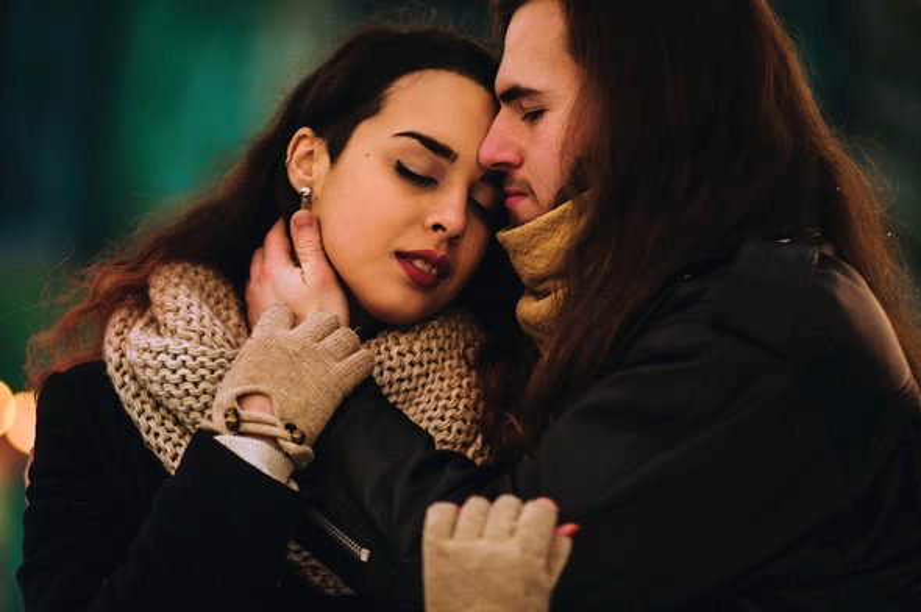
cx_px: 460
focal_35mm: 128
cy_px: 306
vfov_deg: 10.7
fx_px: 3258
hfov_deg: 16.1
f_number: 1.6
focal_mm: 85
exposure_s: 1/30
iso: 200
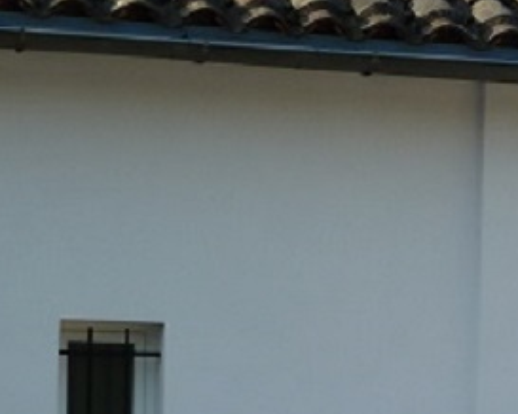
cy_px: 503
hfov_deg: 8.2
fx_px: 3539
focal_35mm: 231
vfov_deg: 6.6
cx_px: 744
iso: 80
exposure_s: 1/320
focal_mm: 10.3
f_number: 4
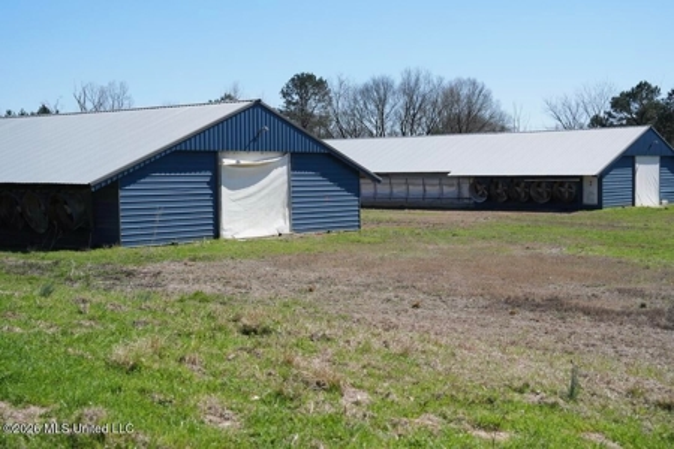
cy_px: 224
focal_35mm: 47
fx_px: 880
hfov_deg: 41.9
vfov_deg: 28.6
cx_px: 337
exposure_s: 1/1250
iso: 200
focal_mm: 47
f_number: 4.5
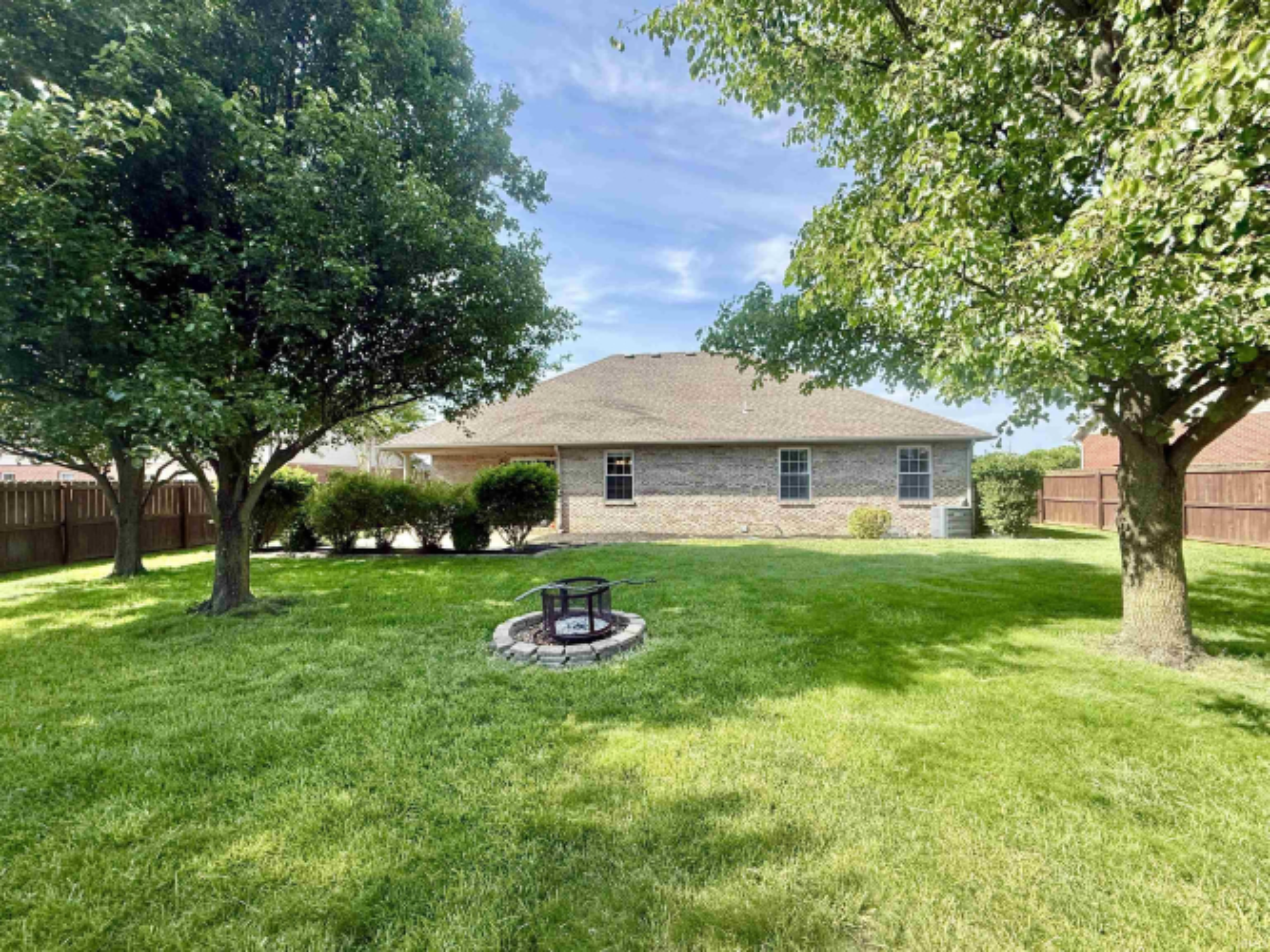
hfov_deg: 102.1
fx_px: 514
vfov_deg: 85.7
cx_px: 635
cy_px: 476
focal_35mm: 14
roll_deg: +1.0
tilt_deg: +0.2
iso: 64
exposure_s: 1/876
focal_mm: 2.22
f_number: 2.2
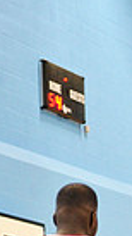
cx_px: 207
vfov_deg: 8.8
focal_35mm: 241
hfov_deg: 5.0
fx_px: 1501
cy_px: 341
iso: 8000
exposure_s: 1/400
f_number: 2.8
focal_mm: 70
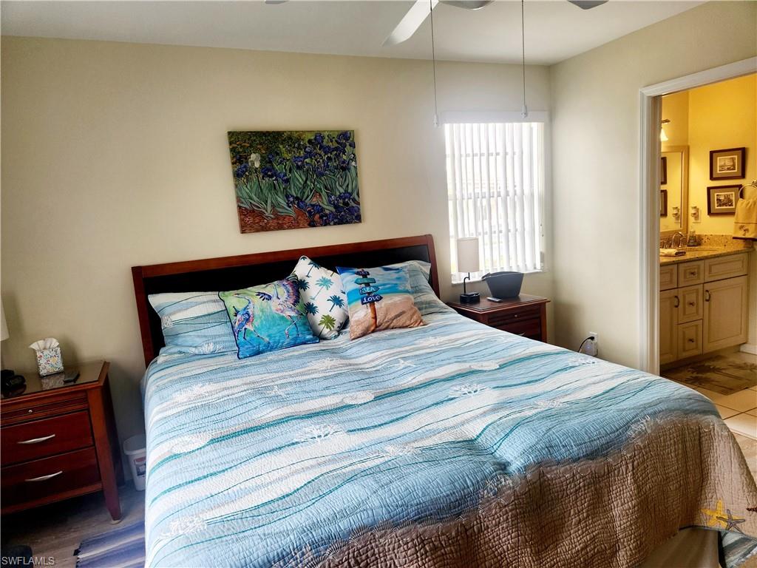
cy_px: 284
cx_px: 378
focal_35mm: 23
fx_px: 503
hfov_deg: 73.9
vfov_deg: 58.9
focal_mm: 5.4
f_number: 1.8
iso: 50
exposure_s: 1/182
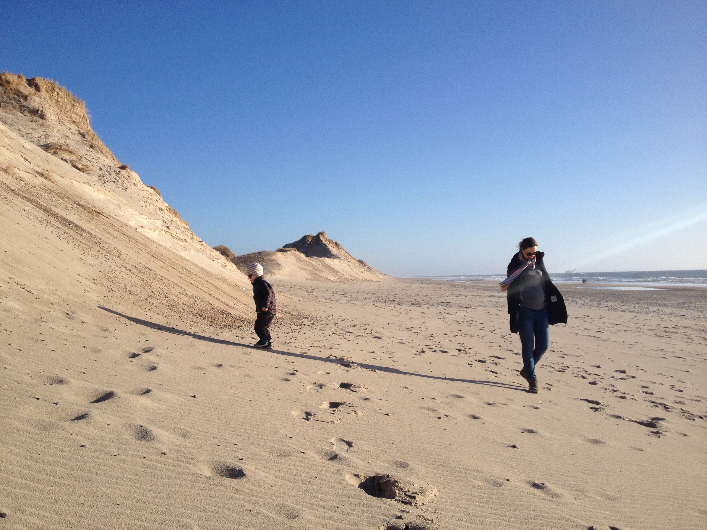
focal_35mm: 35
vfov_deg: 40.7
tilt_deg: -0.3
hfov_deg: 52.6
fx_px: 715
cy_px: 265
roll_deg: +0.7
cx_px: 354
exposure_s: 1/2123
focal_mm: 4.28
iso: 50
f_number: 2.4
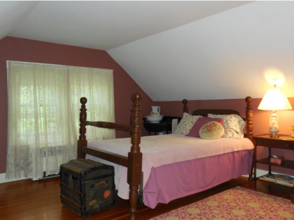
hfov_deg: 59.9
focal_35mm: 30
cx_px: 147
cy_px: 110
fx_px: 255
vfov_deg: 46.8
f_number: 3.8
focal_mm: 5.3
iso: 500
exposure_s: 1/25
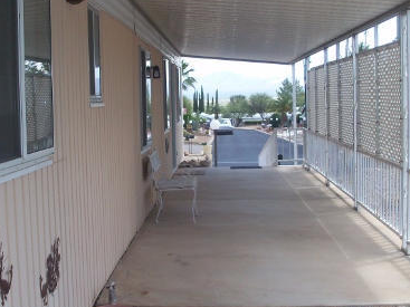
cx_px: 194
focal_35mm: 61
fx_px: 722
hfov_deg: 31.7
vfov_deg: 24.0
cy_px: 145
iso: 64
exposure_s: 1/400
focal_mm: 6.3
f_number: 3
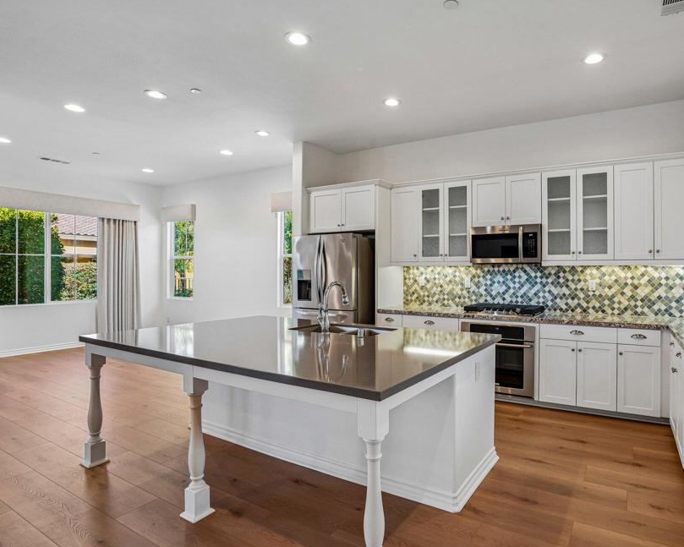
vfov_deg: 70.8
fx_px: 385
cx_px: 417
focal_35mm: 19
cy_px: 271
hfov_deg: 82.1
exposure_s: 1/20
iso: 400
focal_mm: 16
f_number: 8
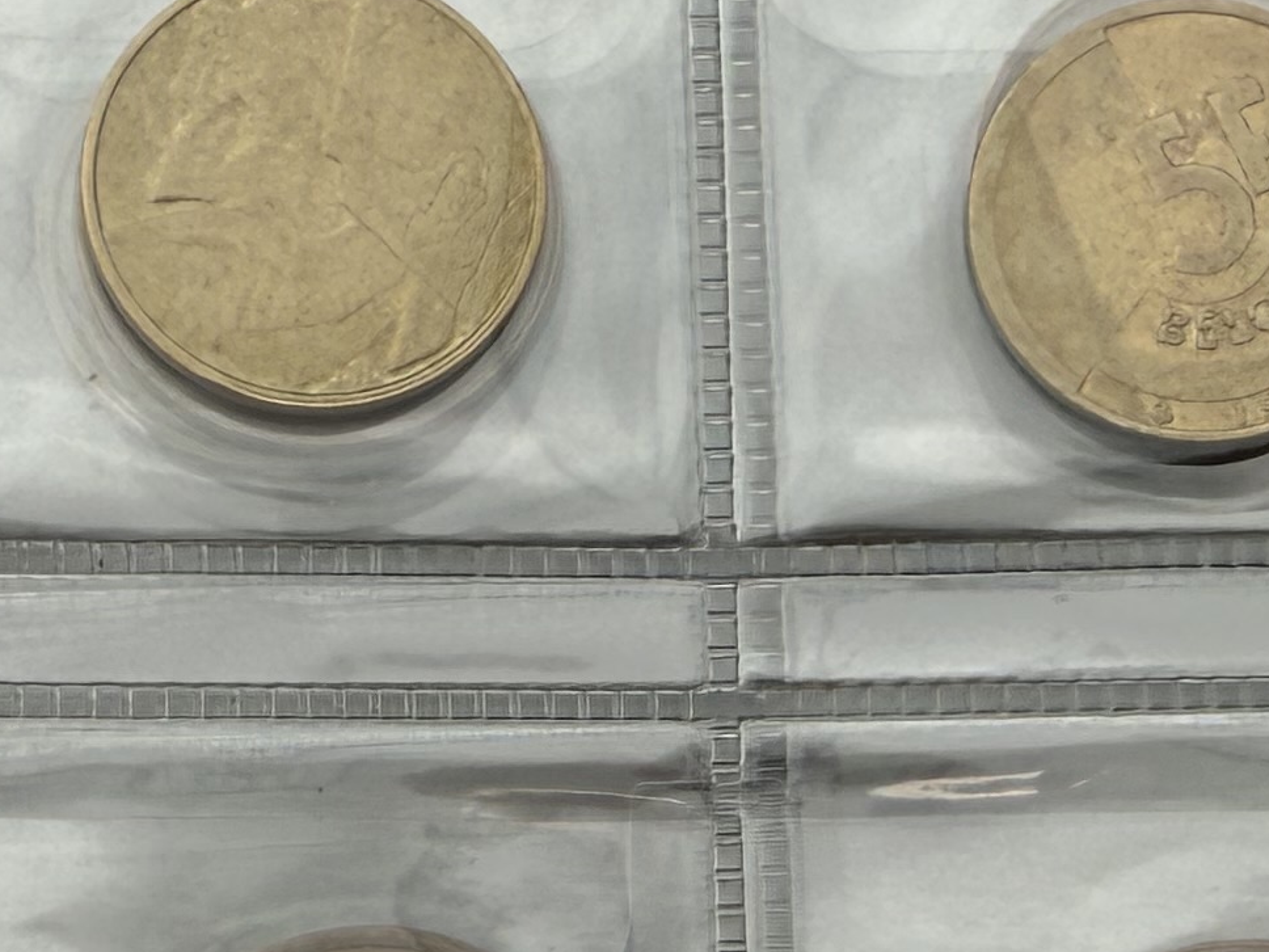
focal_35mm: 100
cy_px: 382
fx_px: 3666
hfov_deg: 19.6
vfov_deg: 14.8
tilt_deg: -77.0
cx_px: 802
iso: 40
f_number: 2.2
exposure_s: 1/239
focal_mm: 2.22
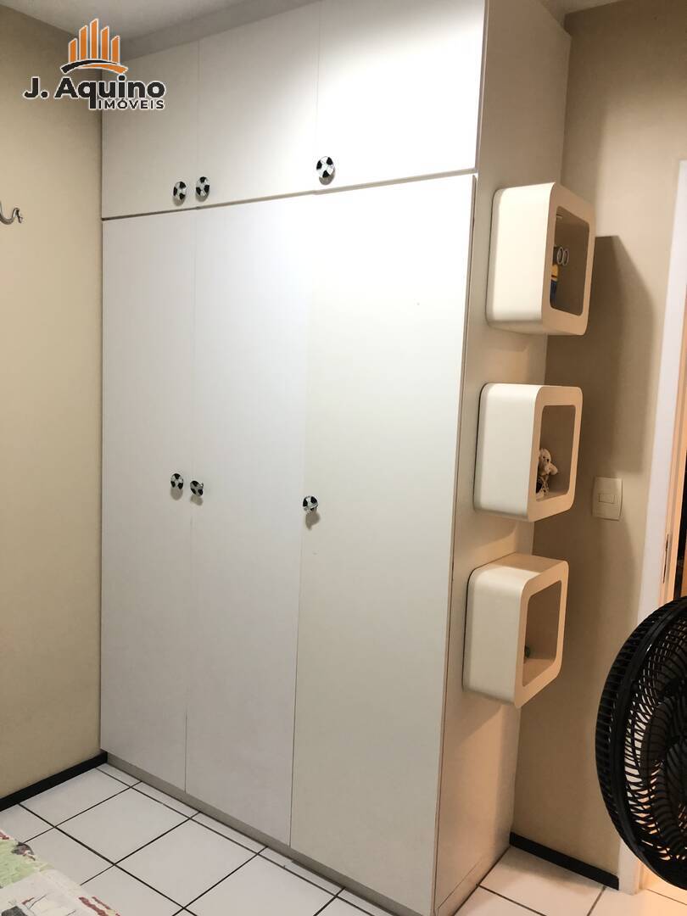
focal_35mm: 28
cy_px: 458
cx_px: 344
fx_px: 741
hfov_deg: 49.7
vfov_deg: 63.4
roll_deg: -1.5
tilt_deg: -6.3
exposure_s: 1/15
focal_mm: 4
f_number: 1.8
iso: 50
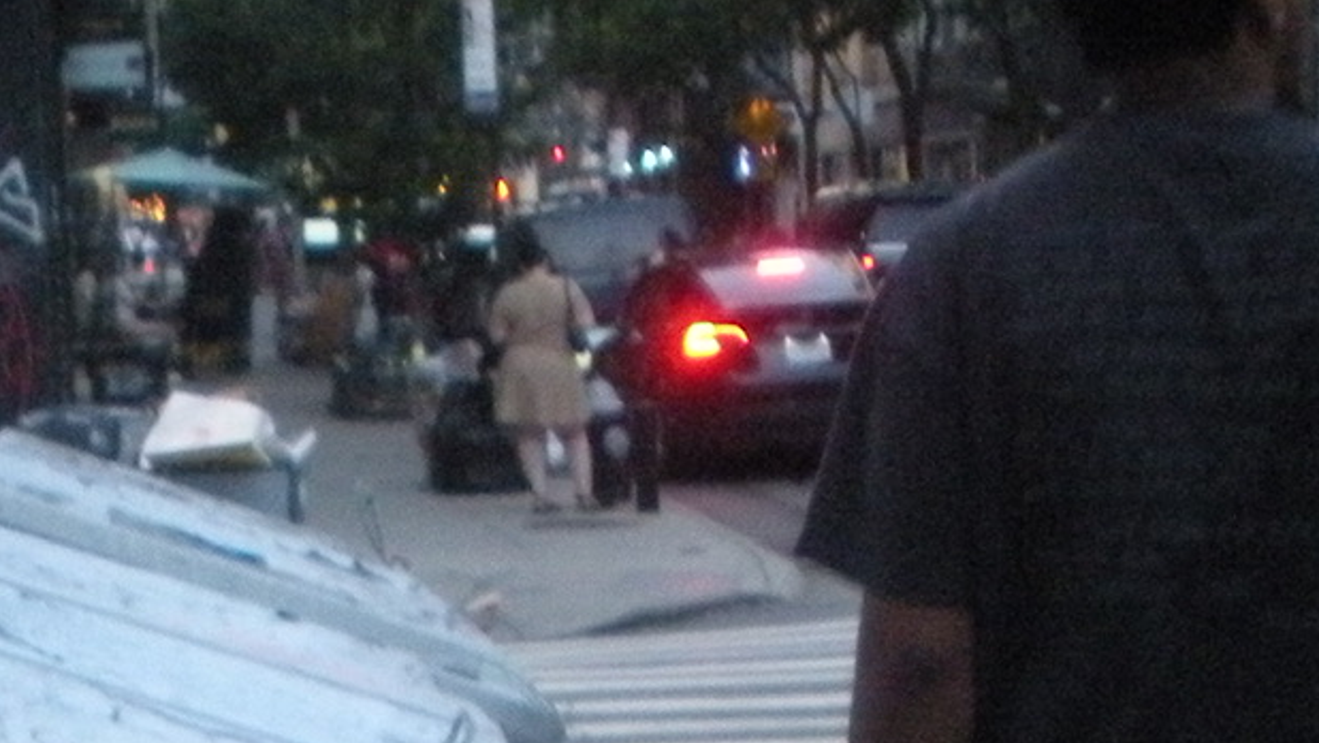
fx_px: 4548
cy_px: 1347
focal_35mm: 130
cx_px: -73
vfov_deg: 8.9
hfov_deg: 16.1
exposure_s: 1/52
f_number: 3.5
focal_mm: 6.3
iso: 400
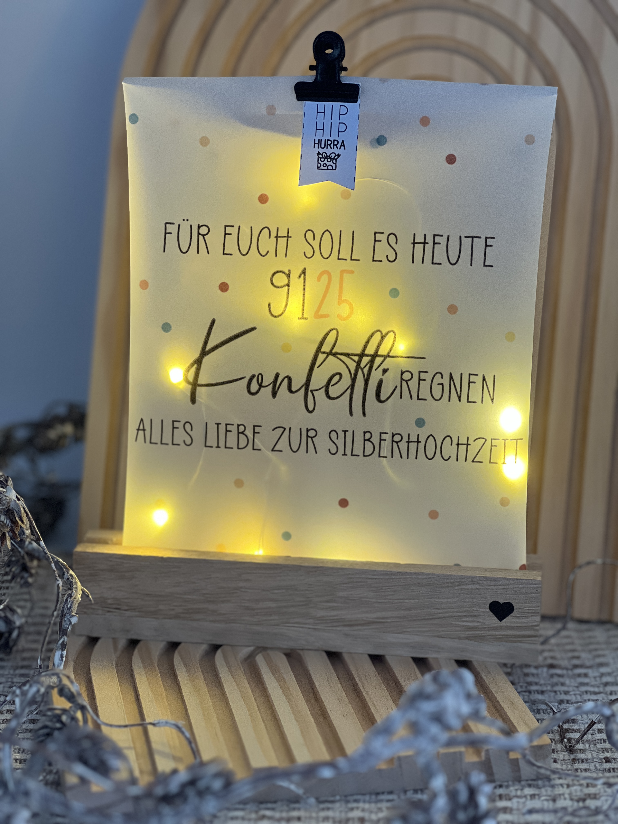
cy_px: 412
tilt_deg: -17.4
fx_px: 1833
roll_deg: -0.3
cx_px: 309
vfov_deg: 25.3
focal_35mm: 77
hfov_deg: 19.1
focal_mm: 9
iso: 250
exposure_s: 1/121
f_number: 2.8
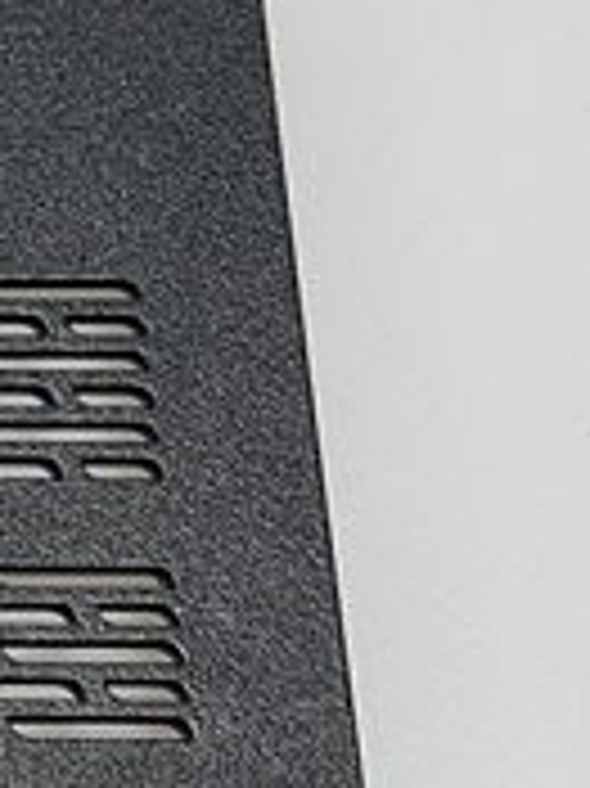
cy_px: 581
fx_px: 3413
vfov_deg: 13.1
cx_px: -896
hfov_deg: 8.8
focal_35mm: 150
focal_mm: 4.2
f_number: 1.7
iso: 40
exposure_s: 1/50
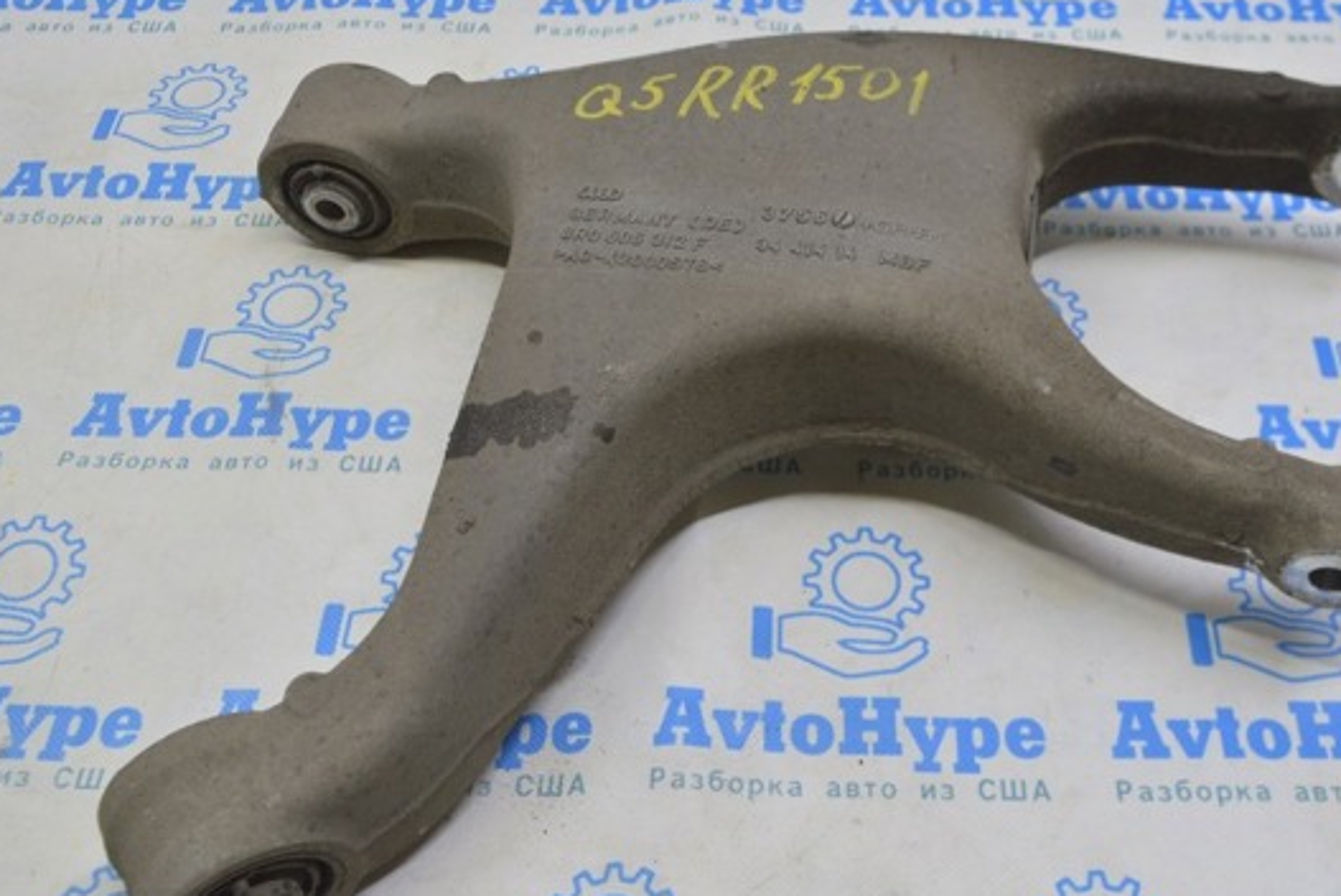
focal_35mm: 40
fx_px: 1491
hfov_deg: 48.3
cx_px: 758
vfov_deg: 33.4
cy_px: 442
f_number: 5.6
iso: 400
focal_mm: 22
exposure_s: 1/25
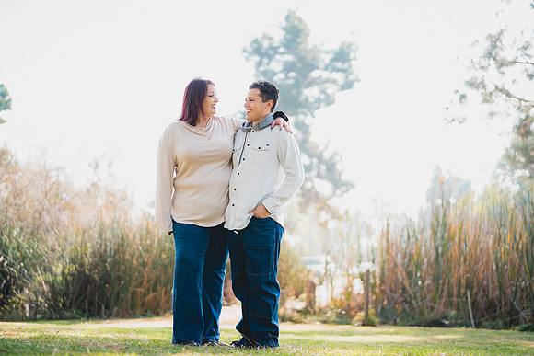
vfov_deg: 27.0
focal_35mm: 50
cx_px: 267
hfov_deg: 39.6
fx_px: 742
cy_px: 178
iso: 250
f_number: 1.4
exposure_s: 1/1600
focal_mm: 50
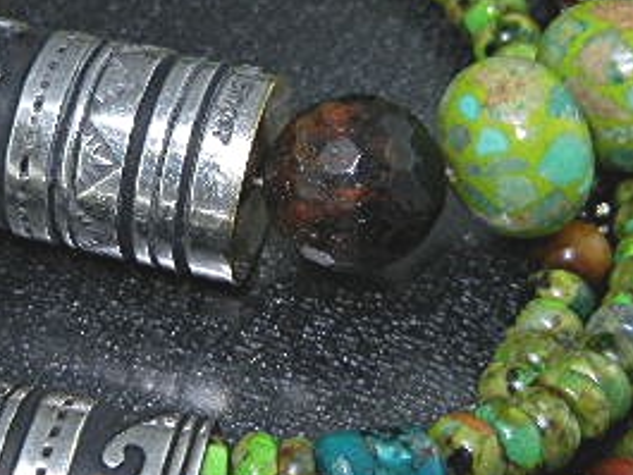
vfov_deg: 18.0
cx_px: 182
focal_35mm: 82
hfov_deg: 23.6
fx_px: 1500
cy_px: 201
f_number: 7.2
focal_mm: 6.2
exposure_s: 1/30
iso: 423
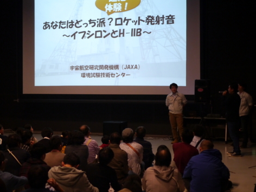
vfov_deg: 24.0
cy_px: 89
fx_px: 451
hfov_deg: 31.6
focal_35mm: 61
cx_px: 100
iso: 800
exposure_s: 1/60
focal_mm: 20
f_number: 1.7
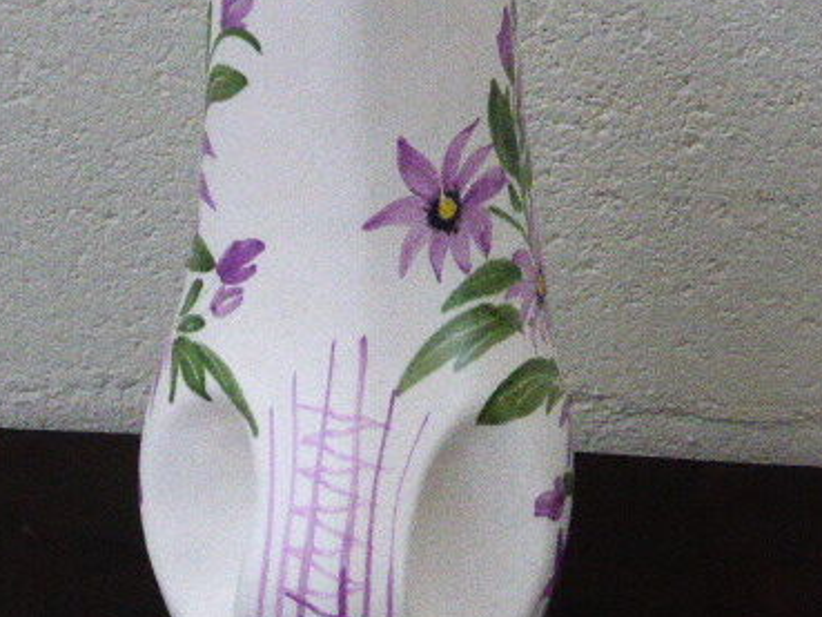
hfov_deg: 21.3
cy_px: 218
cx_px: 474
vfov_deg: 16.0
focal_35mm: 92
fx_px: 2185
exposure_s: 1/80
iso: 1600
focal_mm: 9
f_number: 4.4
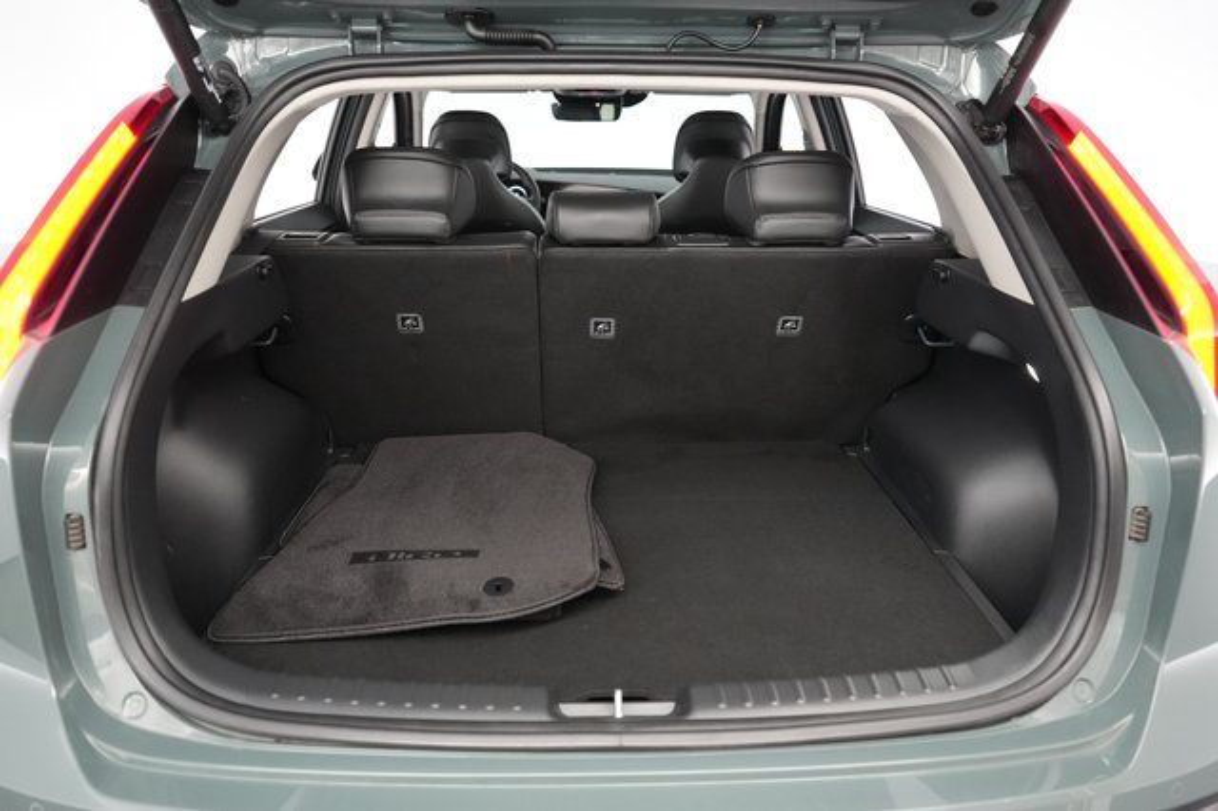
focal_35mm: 25
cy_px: 406
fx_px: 845
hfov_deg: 71.5
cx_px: 609
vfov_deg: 51.2
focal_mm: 25
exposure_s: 1/160
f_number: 2.8
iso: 6400
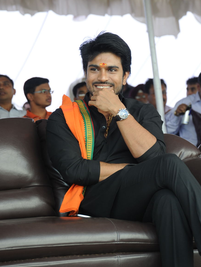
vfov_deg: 12.4
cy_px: 145
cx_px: 118
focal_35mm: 159
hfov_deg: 9.3
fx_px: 1231
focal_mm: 120
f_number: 6.3
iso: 640
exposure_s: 1/125
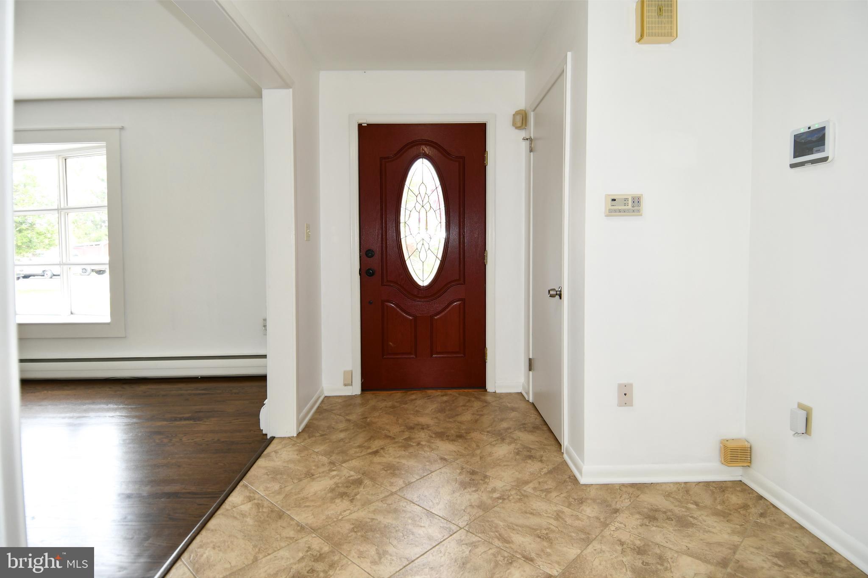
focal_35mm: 18
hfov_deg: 90.0
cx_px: 434
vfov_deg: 67.4
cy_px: 289
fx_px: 434
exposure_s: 1/60
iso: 200
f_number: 4
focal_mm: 12
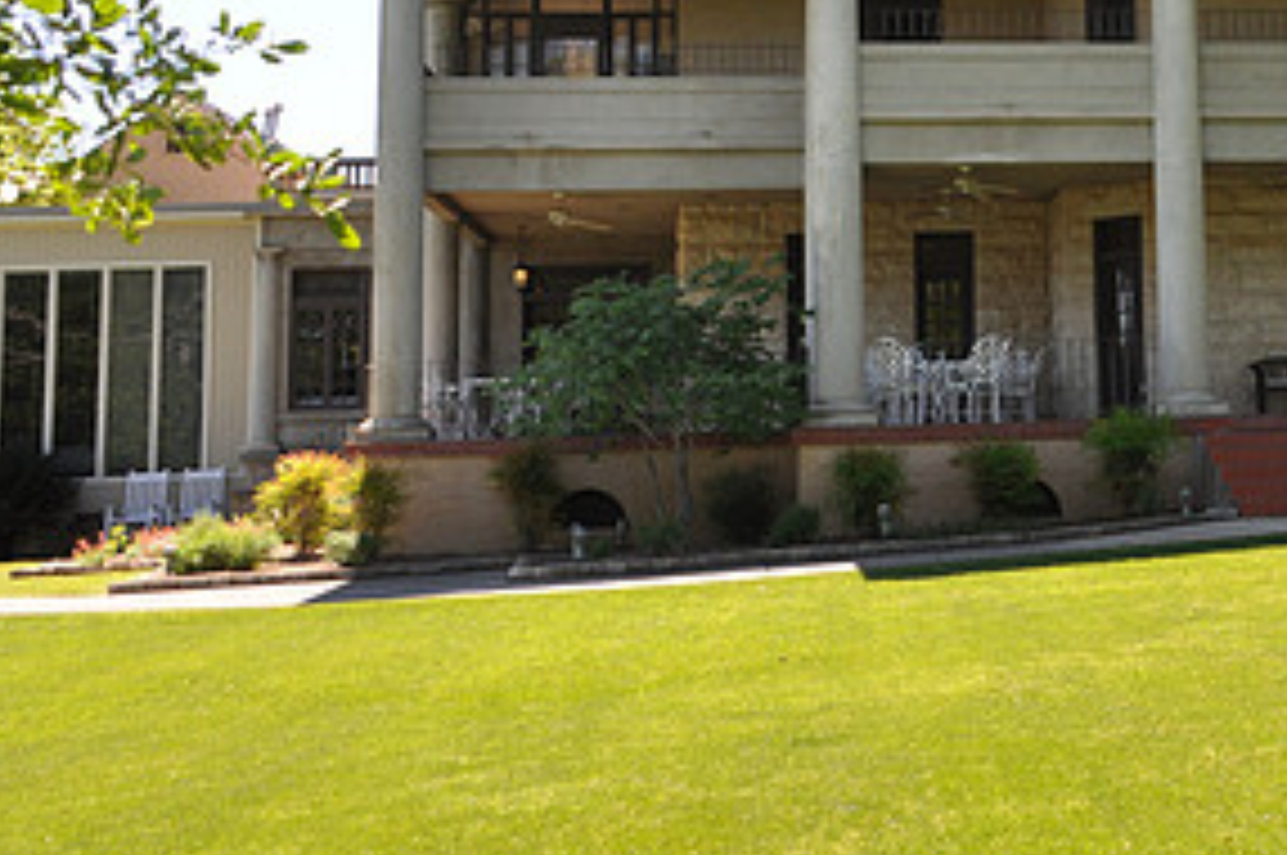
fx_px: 2392
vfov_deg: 19.8
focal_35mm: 67
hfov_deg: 28.3
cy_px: 61
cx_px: 1278
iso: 200
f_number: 6.3
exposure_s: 1/160
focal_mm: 22
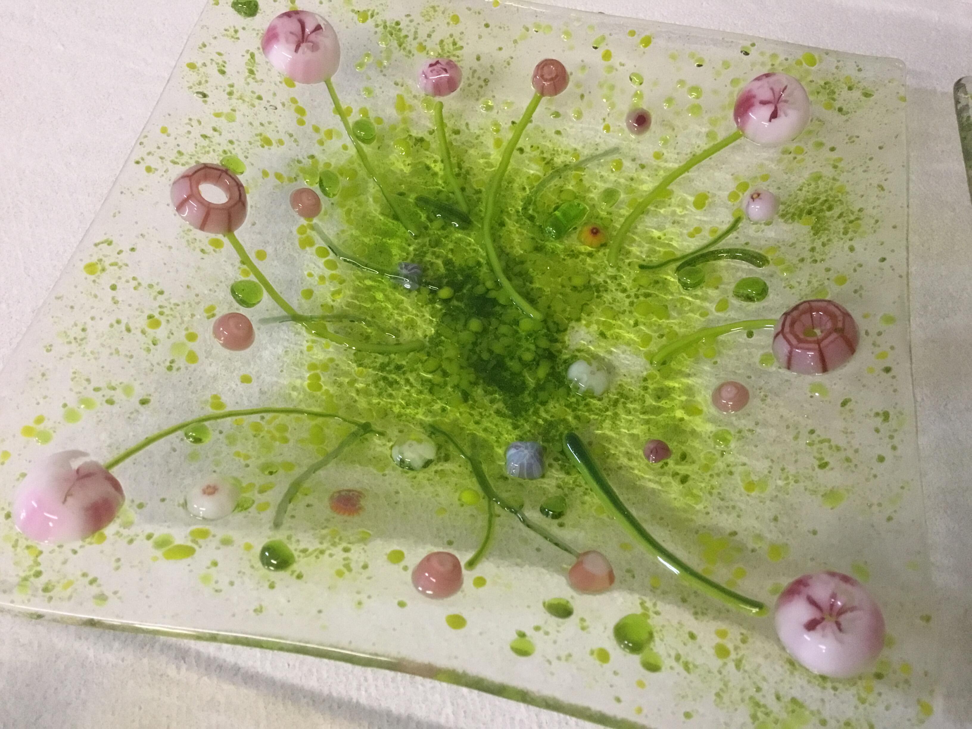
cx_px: 486
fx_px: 870
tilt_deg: -59.6
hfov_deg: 58.4
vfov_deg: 45.4
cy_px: 364
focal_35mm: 31
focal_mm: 3.3
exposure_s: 1/25
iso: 200
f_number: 2.4
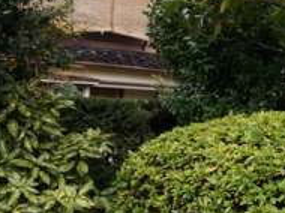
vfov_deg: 20.1
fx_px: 600
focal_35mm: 73
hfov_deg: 23.0
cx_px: 394
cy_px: 86
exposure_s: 1/60
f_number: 4
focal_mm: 16
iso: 100
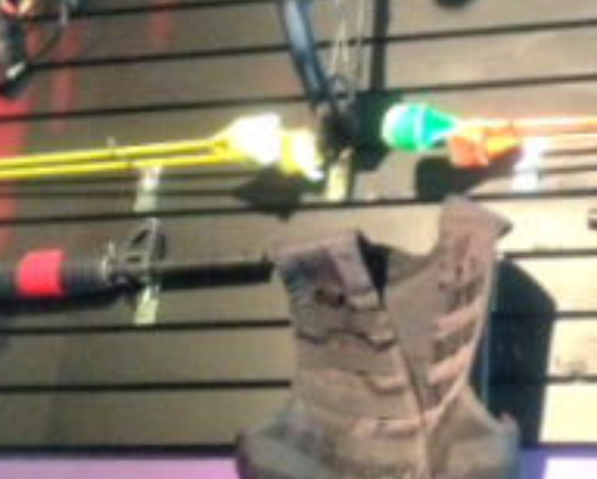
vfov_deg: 17.2
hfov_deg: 21.1
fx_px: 1574
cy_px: 123
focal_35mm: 89
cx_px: 519
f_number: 2.4
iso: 640
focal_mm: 4.28
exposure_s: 1/15
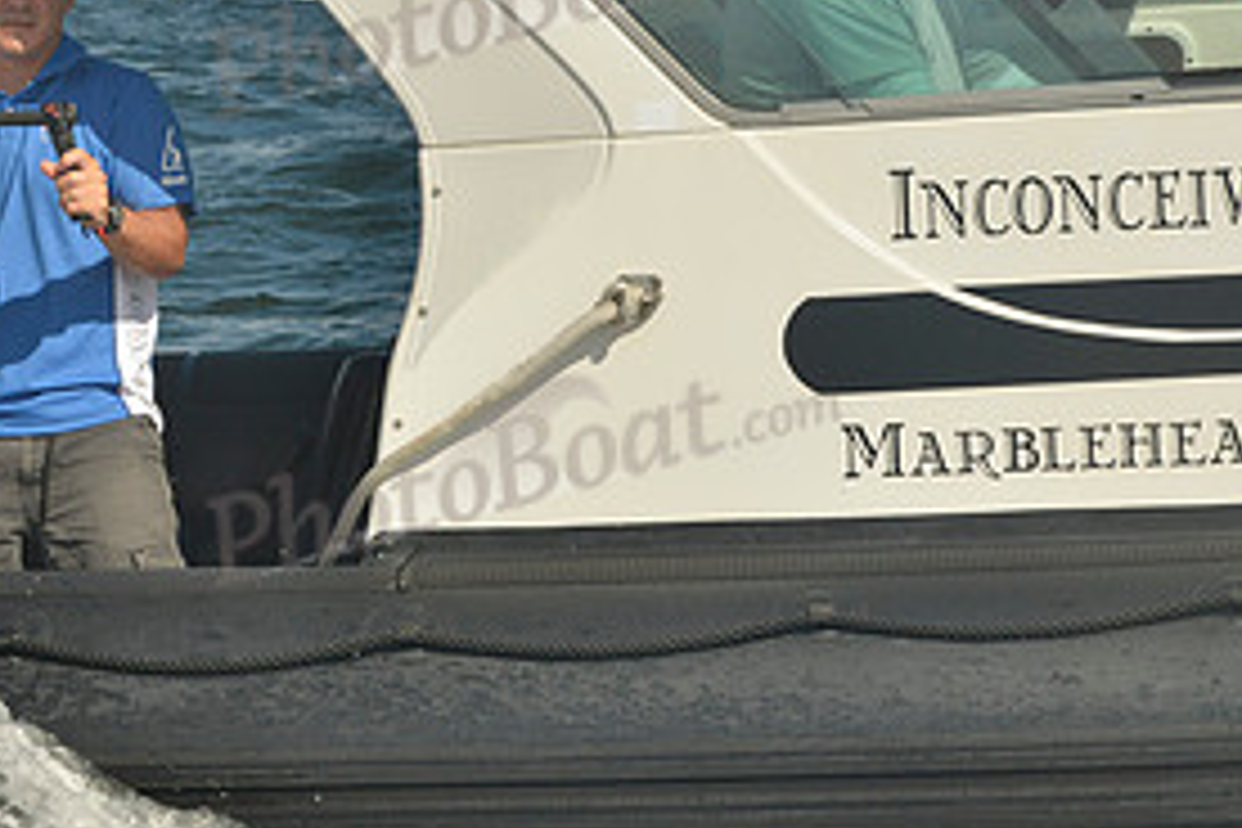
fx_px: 5071
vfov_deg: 9.3
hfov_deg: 13.7
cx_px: -22
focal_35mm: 147
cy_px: 299
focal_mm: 70
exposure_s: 1/1250
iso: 400
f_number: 10
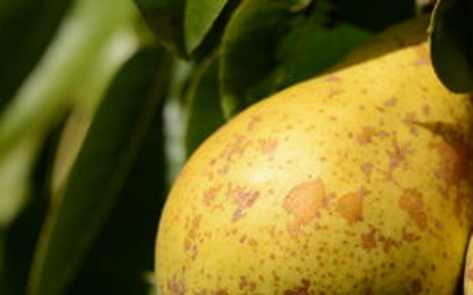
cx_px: 455
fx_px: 4460
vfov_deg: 3.8
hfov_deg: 6.1
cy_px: 206
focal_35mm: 346
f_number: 5.6
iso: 400
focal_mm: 112
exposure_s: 1/3200
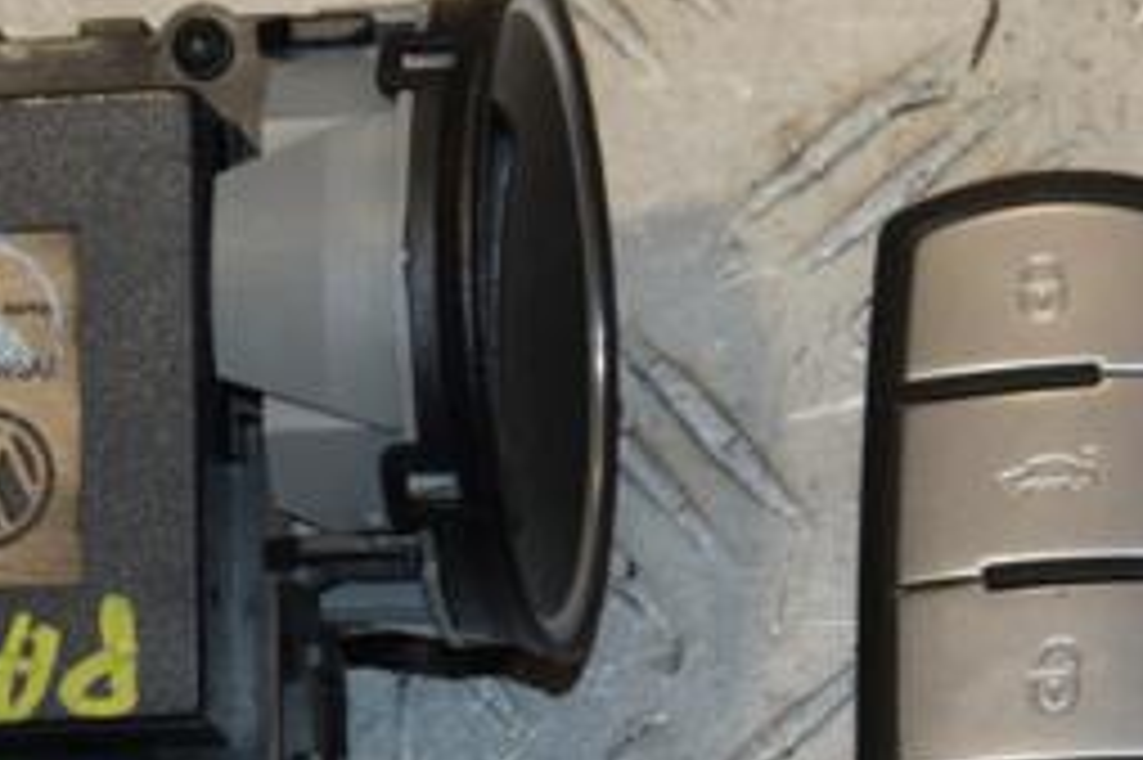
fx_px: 6980
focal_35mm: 220
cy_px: 454
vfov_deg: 6.2
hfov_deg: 9.3
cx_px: 266
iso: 800
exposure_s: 1/200
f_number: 9
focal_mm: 62
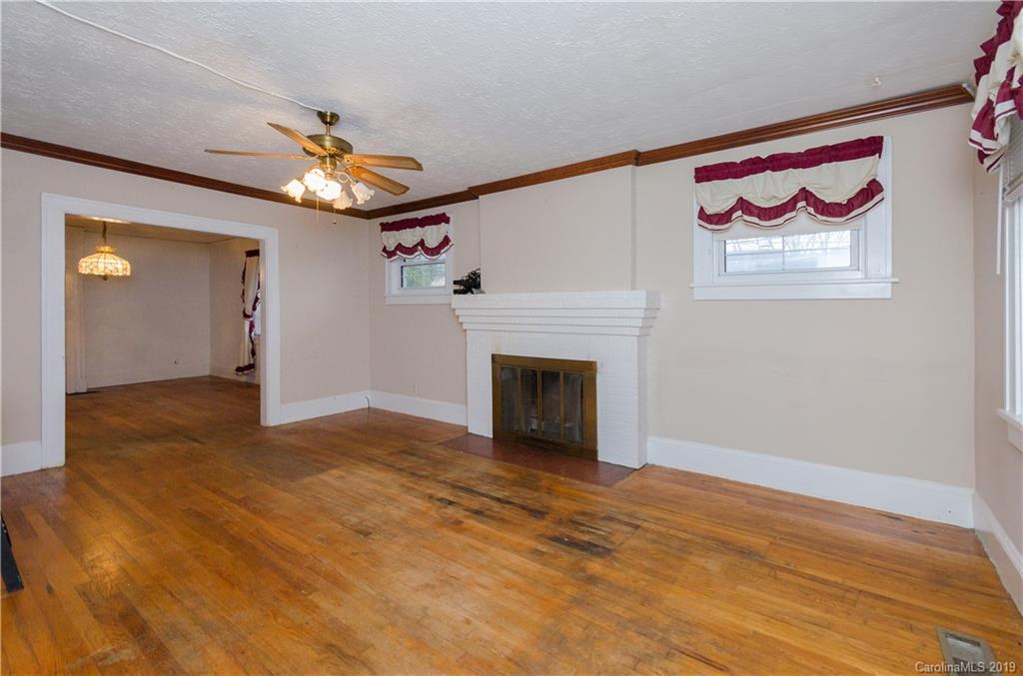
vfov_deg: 77.0
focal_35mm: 15
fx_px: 425
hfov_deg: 100.5
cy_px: 338
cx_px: 512
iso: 400
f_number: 7.1
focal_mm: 10
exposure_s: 1/50
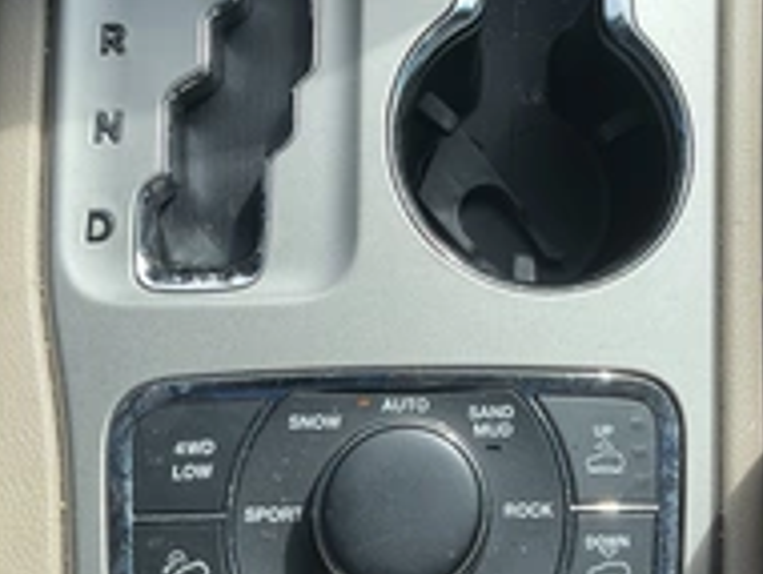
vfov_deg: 23.6
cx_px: 518
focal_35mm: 61
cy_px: 84
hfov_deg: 31.4
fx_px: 1346
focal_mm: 3
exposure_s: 1/545
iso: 25
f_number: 1.8
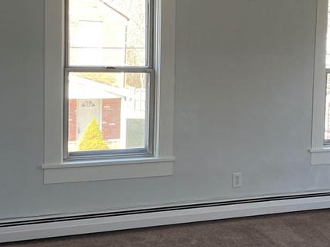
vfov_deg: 23.2
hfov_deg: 30.1
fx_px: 600
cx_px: 261
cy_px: 89
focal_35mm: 63
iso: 64
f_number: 1.6
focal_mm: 4.2
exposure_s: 1/121
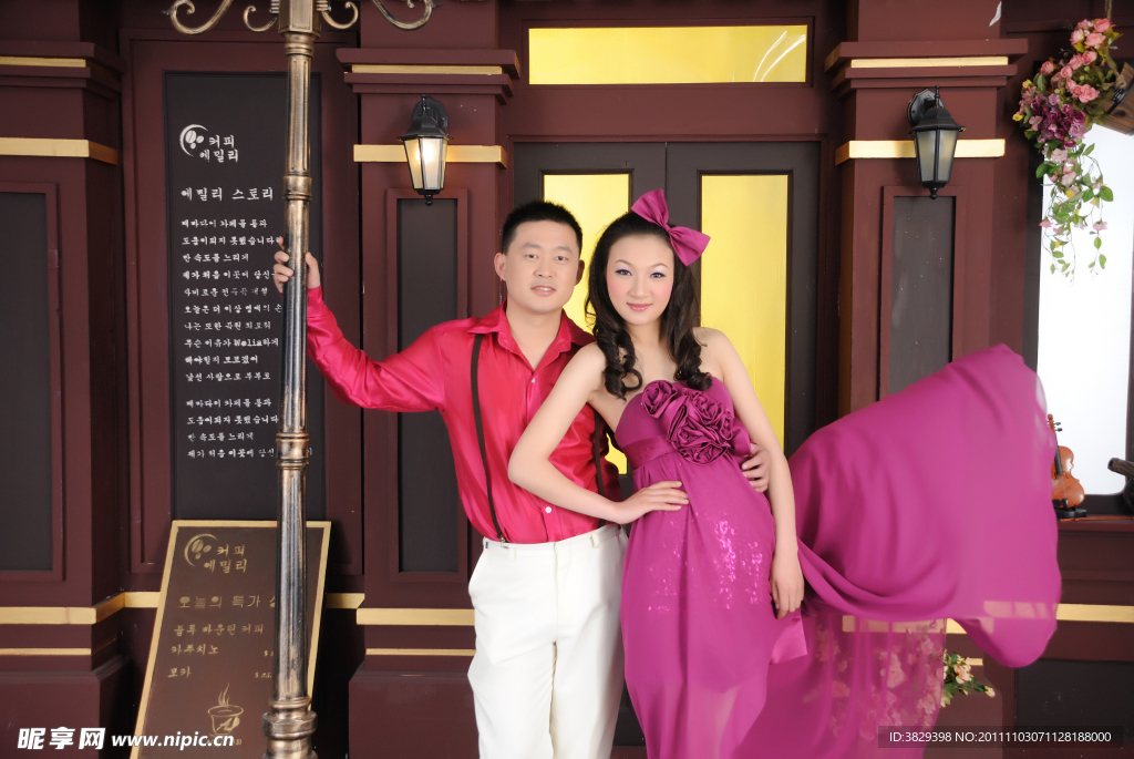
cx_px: 567
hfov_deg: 46.4
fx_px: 1324
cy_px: 380
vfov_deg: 32.0
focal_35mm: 42
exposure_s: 1/125
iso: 250
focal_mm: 28
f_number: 4
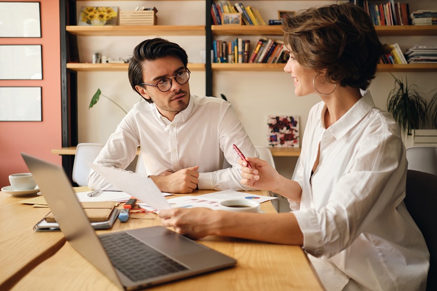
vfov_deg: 37.8
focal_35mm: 35
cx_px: 218
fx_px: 425
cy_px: 146
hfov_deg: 54.4
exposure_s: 1/250
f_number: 2
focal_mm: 23
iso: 200
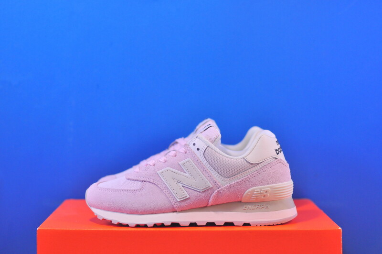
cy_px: 127
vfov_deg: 18.1
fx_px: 795
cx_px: 191
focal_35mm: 75
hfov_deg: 27.0
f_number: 2.5
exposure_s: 1/320
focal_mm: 50
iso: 250
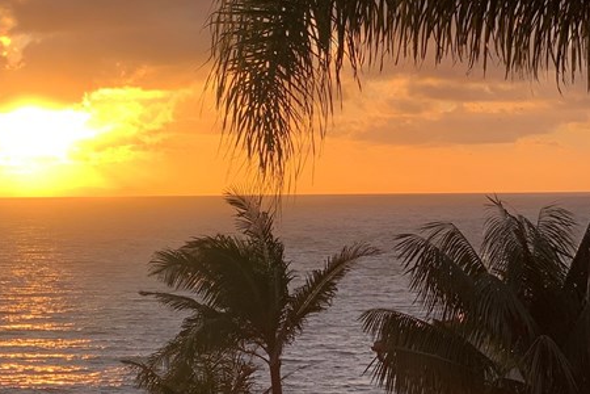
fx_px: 2016
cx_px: -31
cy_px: 165
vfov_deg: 11.1
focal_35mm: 123
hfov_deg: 16.2
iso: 16
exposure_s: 1/466
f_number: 2.4
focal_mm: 6
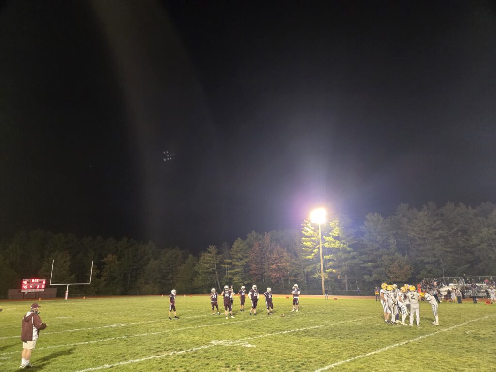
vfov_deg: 58.9
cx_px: 248
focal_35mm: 23
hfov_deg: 73.9
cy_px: 186
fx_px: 330
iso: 1600
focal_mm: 5.4
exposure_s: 1/60
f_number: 1.8
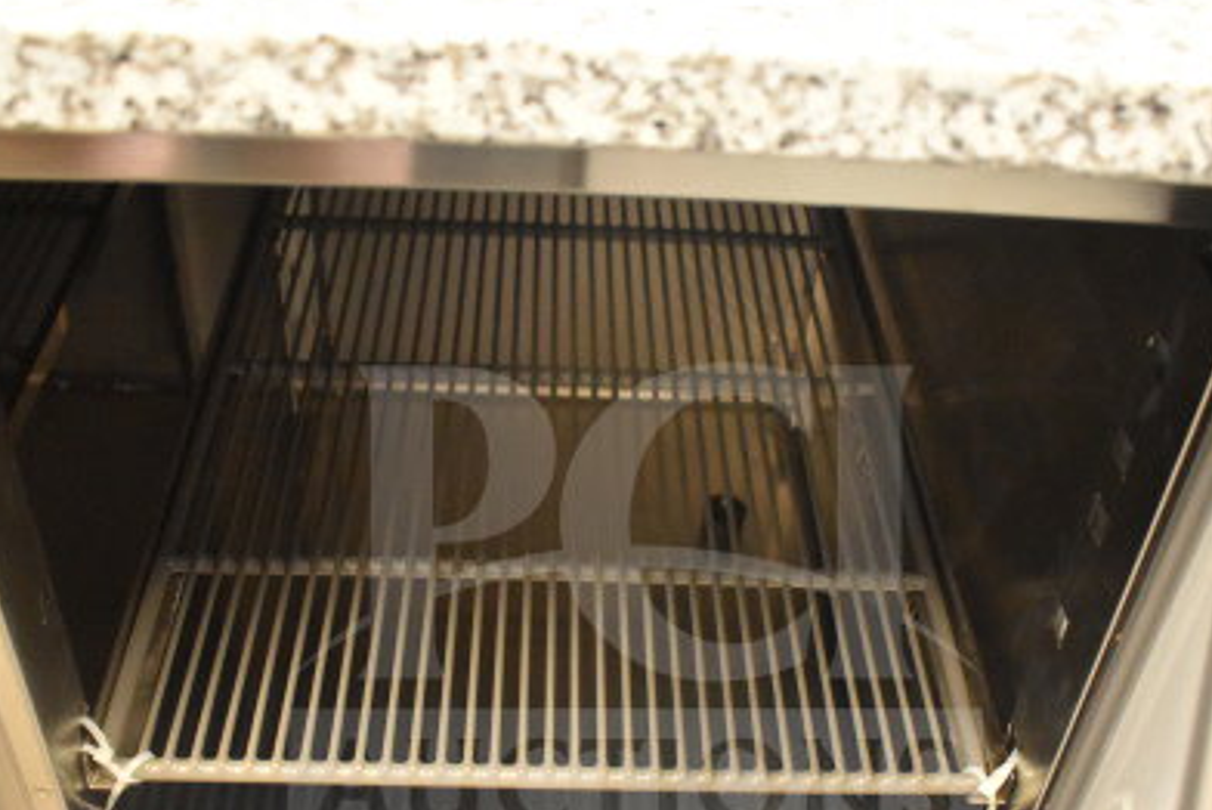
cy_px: 611
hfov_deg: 46.4
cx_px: 634
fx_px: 1415
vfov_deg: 31.4
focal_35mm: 42
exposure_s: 1/60
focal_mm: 18
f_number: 4
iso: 6400
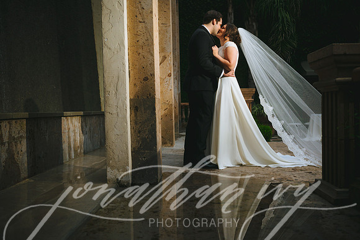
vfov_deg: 38.8
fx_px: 340
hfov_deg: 55.8
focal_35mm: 34
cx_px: 180
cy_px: 120
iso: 100
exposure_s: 1/200
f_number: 2.8
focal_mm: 34
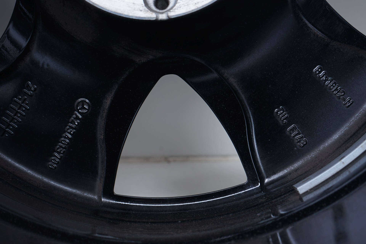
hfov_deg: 40.4
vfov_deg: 27.5
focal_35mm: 49
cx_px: 183
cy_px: 122
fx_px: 498
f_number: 7.1
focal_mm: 49
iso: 250
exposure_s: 1/100
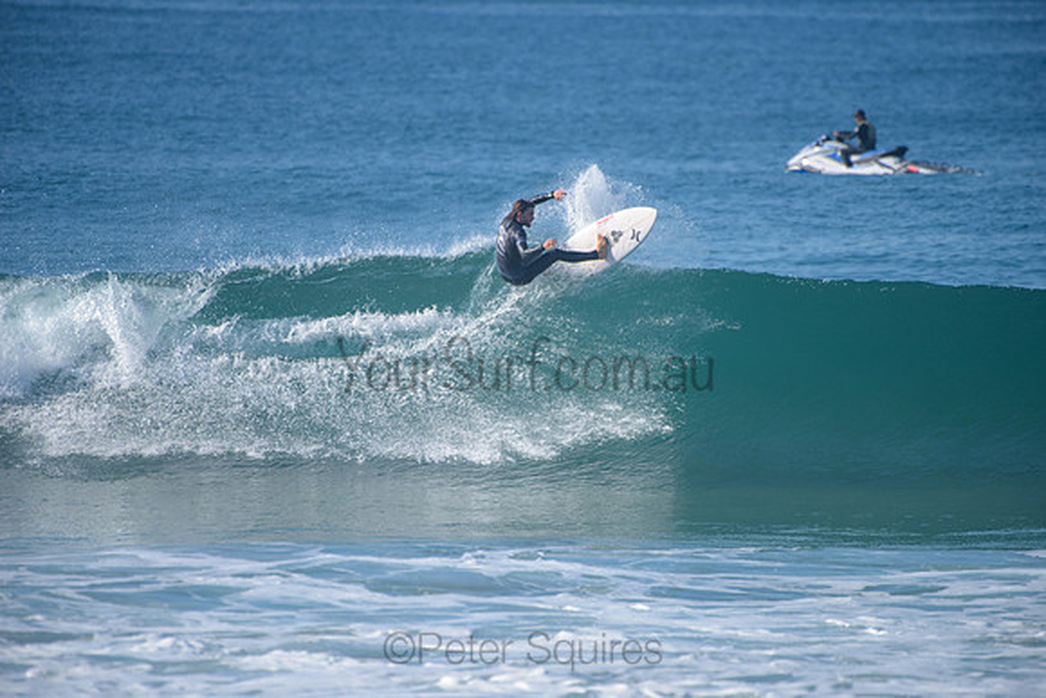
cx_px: 523
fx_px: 14530
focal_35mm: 500
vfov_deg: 2.8
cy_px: 349
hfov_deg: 4.1
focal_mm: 500
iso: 250
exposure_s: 1/2000
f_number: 5.6
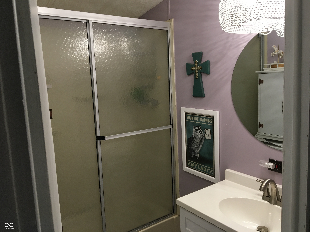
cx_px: 155
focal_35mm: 29
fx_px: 260
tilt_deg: -3.0
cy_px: 116
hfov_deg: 61.7
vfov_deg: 48.2
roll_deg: +1.2
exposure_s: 1/30
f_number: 2.2
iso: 64
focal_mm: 4.15
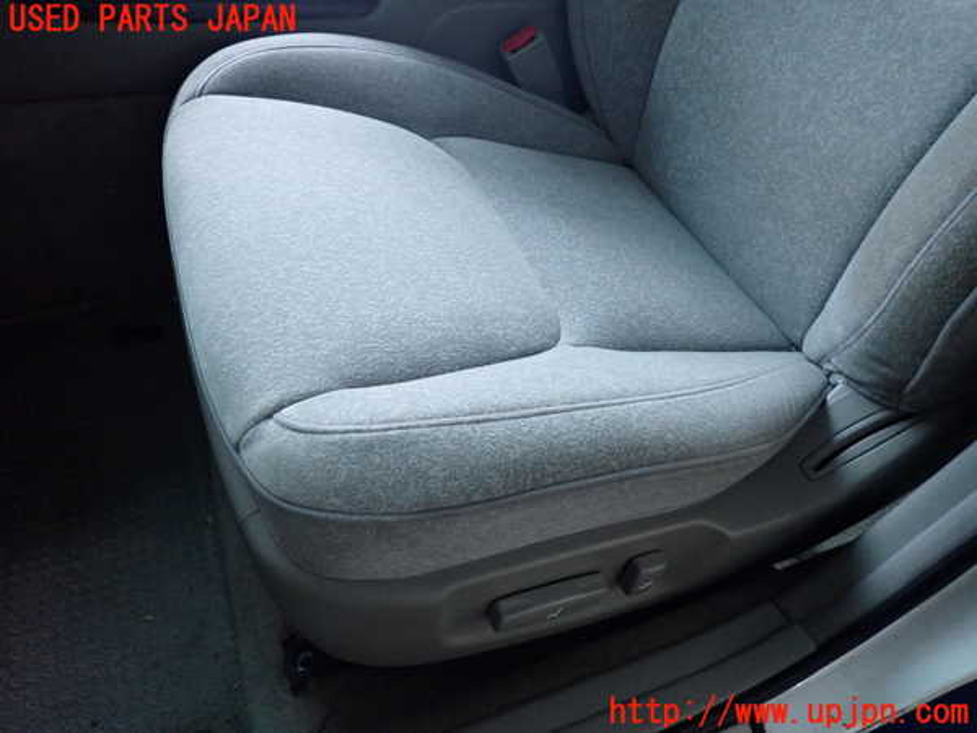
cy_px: 366
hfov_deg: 69.4
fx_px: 706
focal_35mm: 25
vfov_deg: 54.9
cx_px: 488
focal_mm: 4.5
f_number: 2
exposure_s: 1/125
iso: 800
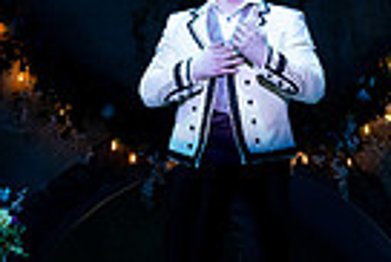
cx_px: -55
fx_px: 3577
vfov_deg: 4.2
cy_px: 91
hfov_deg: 6.2
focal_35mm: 329
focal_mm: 77
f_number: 5
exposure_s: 1/160
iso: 1000
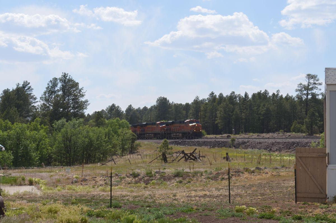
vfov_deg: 16.5
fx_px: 768
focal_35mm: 82
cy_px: 112
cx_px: 168
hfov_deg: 24.7
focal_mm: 55
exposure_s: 1/200
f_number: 11
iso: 100
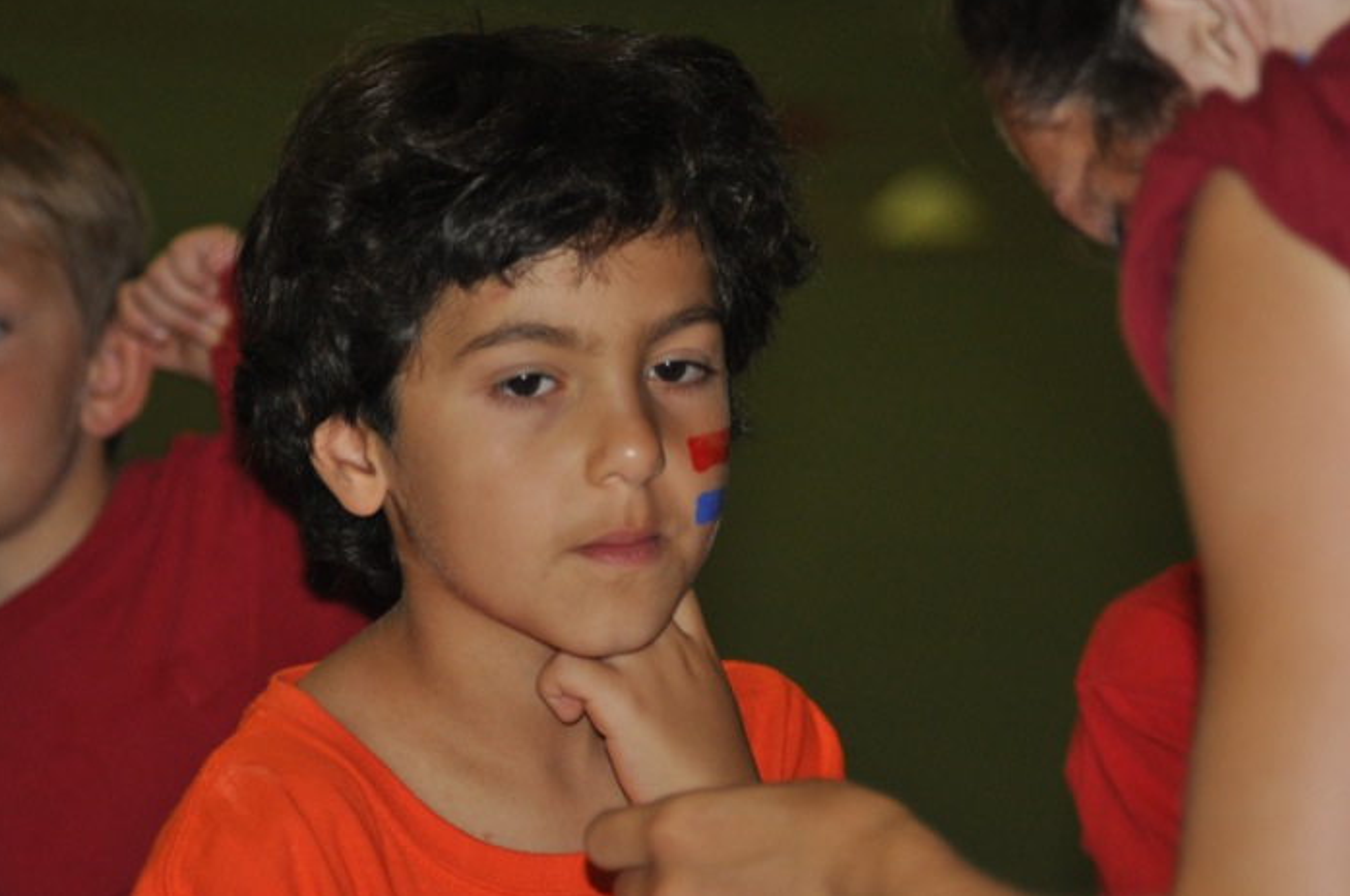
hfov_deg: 12.6
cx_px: 670
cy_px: 446
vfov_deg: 8.4
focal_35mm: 164
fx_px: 6127
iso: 800
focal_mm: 95
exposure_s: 1/60
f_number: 4
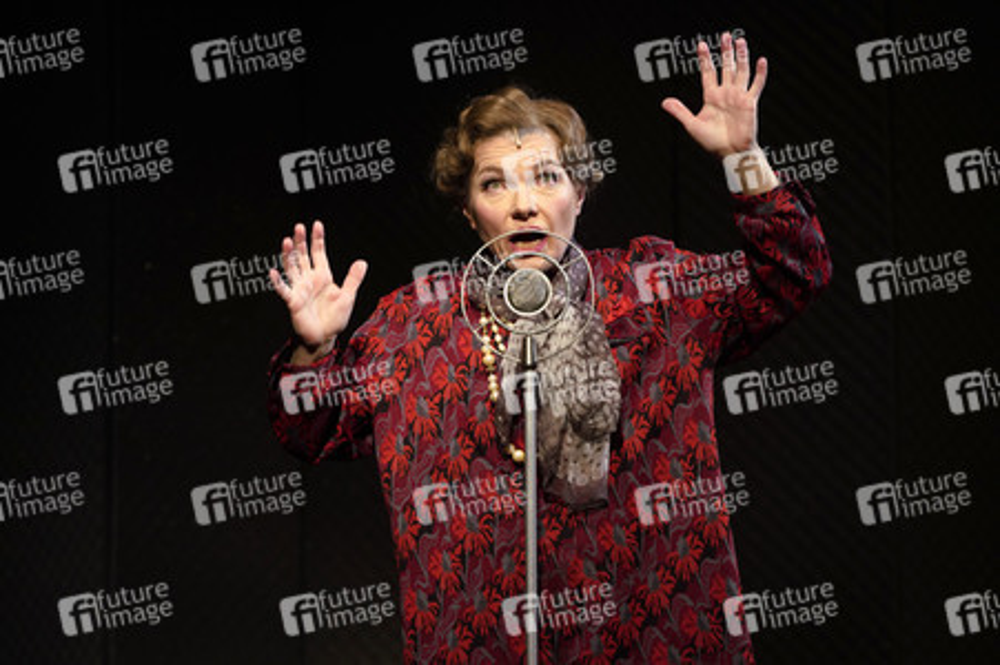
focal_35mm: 188
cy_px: 332
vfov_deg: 7.3
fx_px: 5218
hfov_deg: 10.9
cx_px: 500
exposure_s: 1/250
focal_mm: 188
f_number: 5.6
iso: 1600
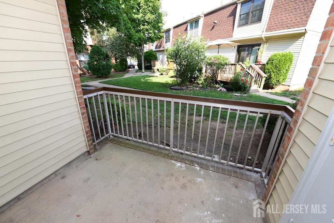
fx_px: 139
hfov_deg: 100.4
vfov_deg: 77.4
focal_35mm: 15
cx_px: 167
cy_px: 112
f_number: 5.6
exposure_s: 1/125
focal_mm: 15
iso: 160
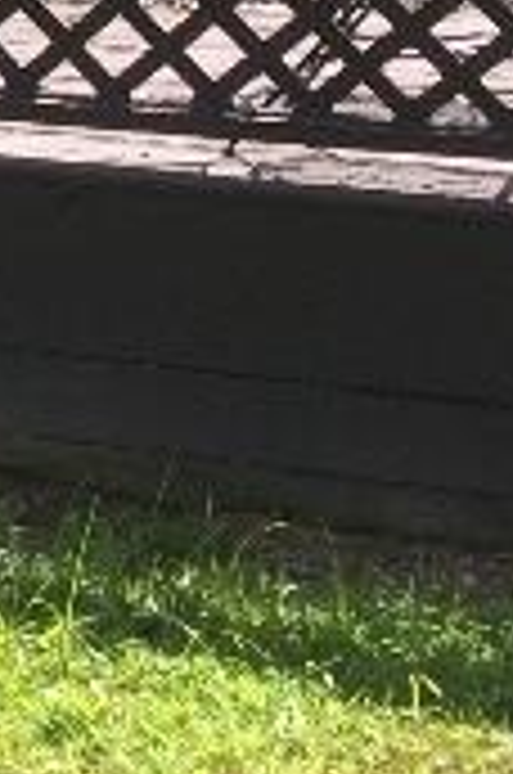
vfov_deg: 11.0
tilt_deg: -0.4
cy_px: -382
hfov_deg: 6.5
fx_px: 3863
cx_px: -1318
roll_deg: +0.4
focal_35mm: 180
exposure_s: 1/604
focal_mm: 4.15
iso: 32
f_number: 2.2
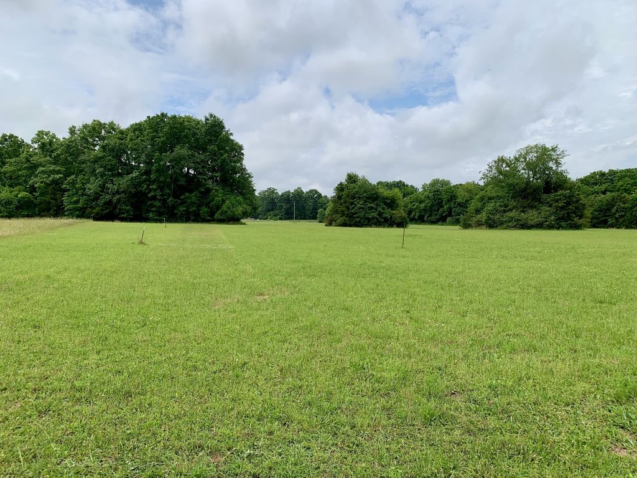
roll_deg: -1.2
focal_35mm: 26
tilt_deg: -2.9
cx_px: 318
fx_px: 478
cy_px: 239
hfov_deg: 67.3
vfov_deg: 53.1
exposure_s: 1/2833
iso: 25
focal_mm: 4.25
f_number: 1.8
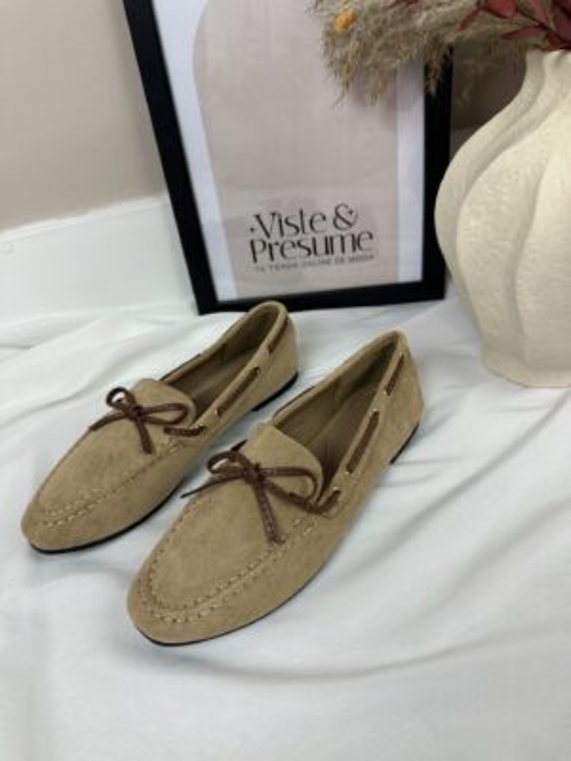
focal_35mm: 24
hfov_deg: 56.8
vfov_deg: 71.6
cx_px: 286
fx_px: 528
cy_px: 380
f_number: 1.78
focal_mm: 6.86
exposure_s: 1/100
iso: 100
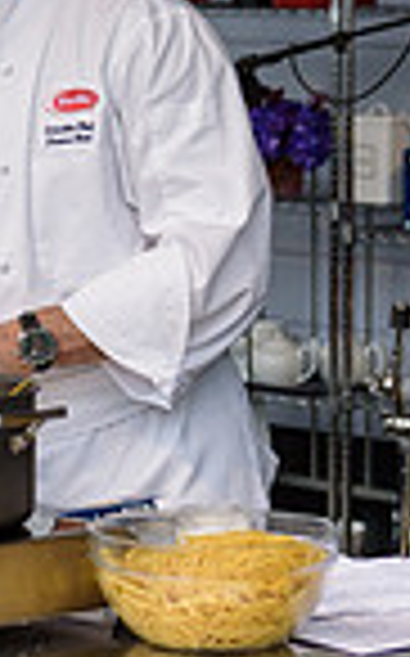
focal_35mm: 203
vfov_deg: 10.3
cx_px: -293
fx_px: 3636
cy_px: -7
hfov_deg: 6.3
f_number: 3.2
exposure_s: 1/1250
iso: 200
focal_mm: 50
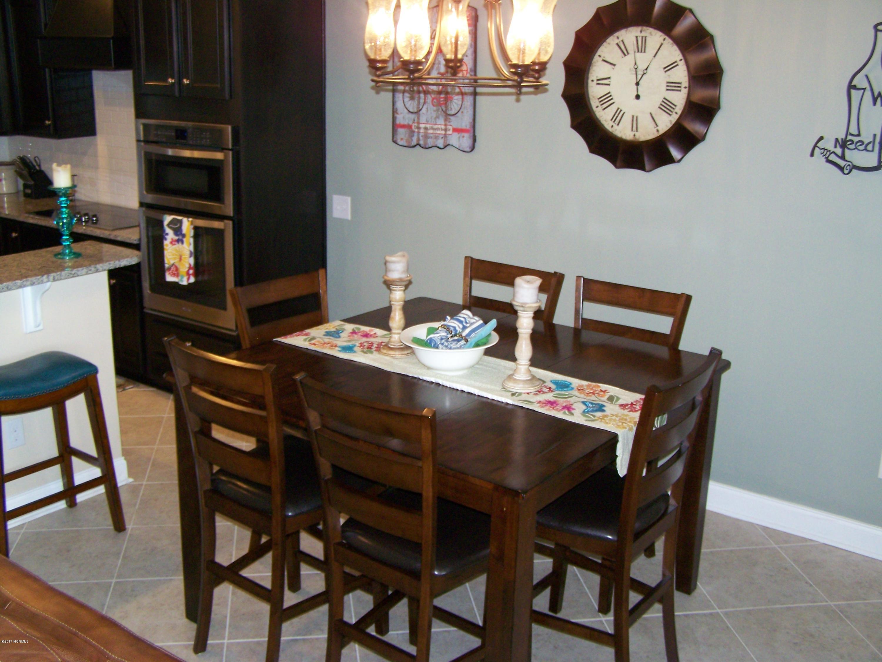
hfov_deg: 49.0
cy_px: 331
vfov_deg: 37.7
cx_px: 441
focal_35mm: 38
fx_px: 968
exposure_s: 1/40
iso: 160
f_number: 2.8
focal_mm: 6.3
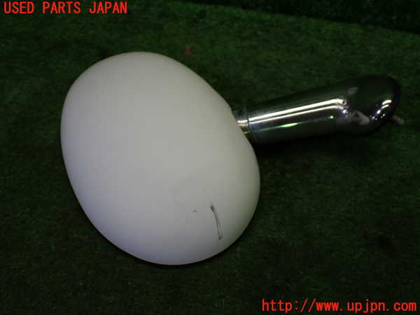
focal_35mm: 36
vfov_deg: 39.7
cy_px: 158
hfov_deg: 51.4
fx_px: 437
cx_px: 210
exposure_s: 1/160
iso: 160
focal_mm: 6.37
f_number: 2.5
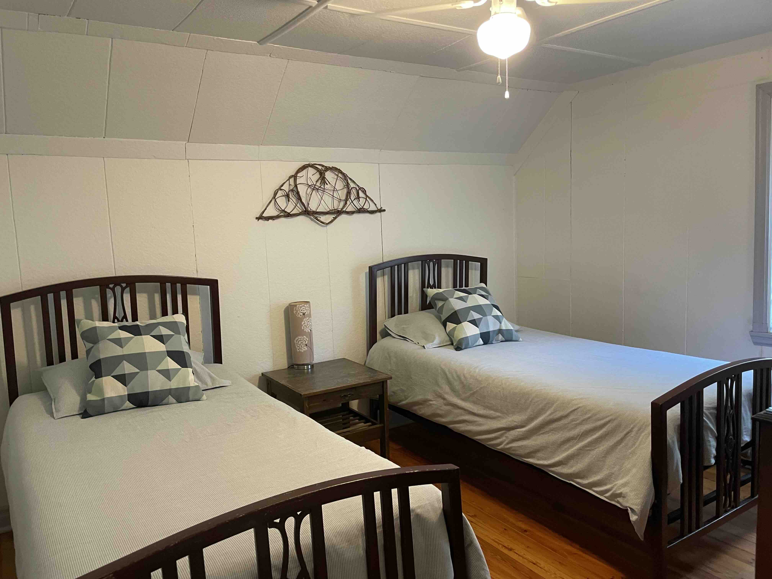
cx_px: 386
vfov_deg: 53.1
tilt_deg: -5.7
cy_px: 290
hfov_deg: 67.3
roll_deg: +1.7
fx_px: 580
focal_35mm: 26
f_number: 1.6
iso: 400
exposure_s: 1/60
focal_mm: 4.2
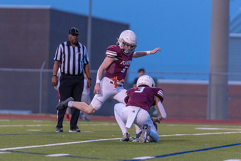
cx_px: 127
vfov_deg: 4.7
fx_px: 1942
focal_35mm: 290
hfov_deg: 7.1
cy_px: 73
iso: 3200
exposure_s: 1/1250
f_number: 2.8
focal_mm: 200
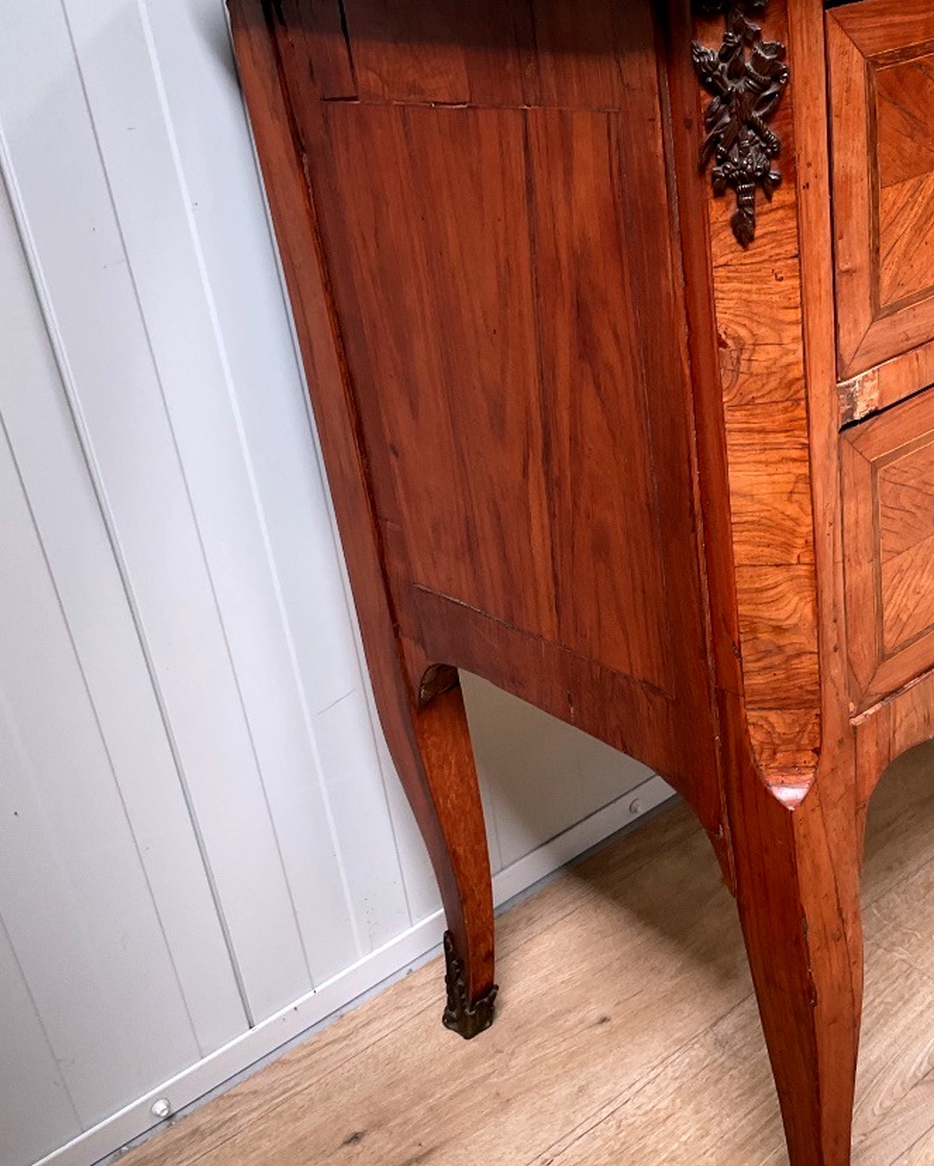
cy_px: 598
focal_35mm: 41
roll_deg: +6.5
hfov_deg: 36.4
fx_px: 1416
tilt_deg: -28.9
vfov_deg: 44.8
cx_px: 563
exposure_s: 1/120
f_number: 1.8
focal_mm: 3
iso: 32
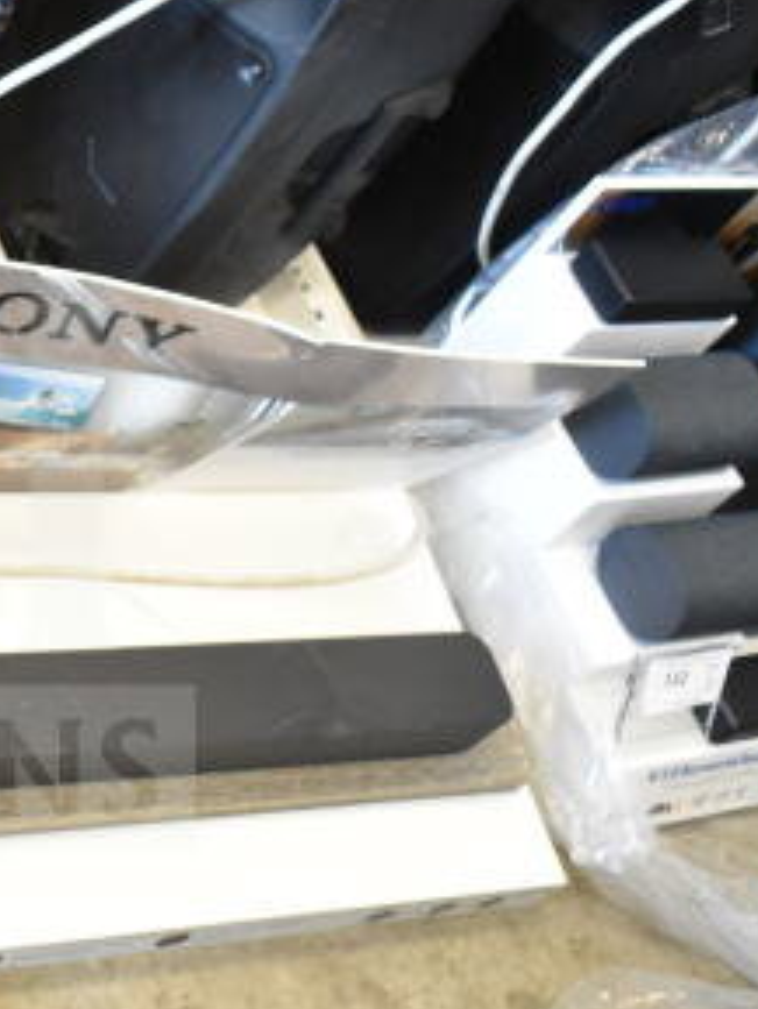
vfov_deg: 30.2
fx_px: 1868
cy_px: 574
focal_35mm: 64
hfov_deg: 21.0
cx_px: -199
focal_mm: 21
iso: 1600
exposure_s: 1/50
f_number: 3.8
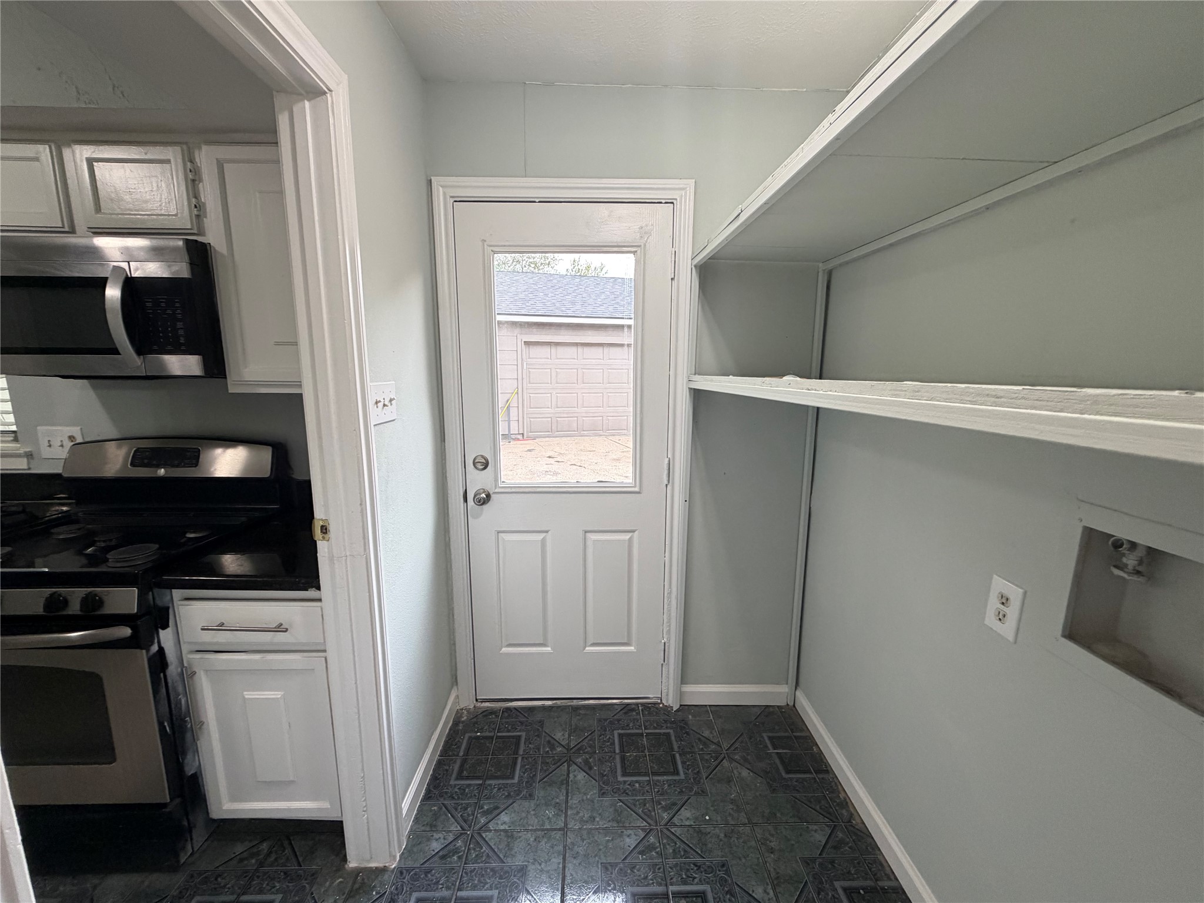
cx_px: 602
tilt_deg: -10.3
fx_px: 487
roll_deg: +0.2
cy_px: 452
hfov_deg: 102.1
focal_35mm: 14
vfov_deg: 85.7
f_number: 2.2
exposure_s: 1/120
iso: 250
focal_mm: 2.22
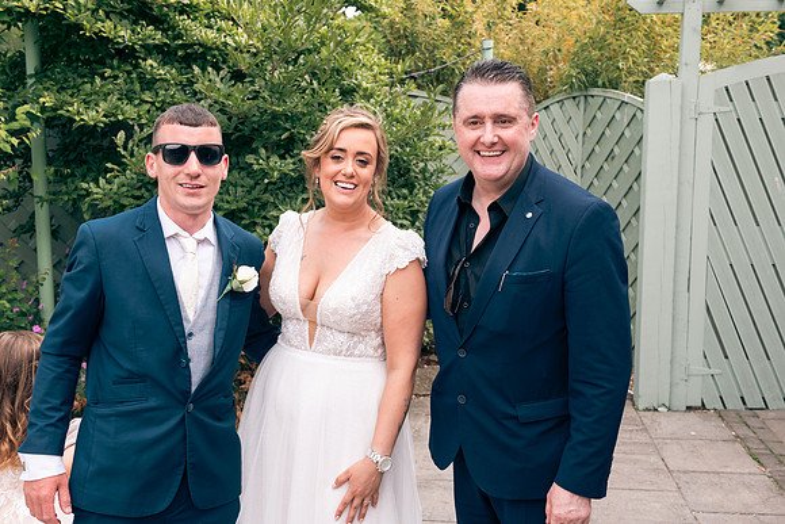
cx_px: 392
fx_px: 872
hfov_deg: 48.4
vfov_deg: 33.4
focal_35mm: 40
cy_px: 262
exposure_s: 1/160
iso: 160
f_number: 6.3
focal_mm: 40
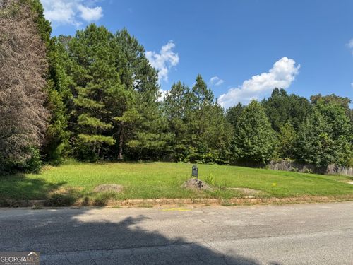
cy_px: 132
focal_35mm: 24
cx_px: 176
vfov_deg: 56.8
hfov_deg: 71.6
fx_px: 245
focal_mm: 6.76
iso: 80
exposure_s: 1/3413
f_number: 1.78
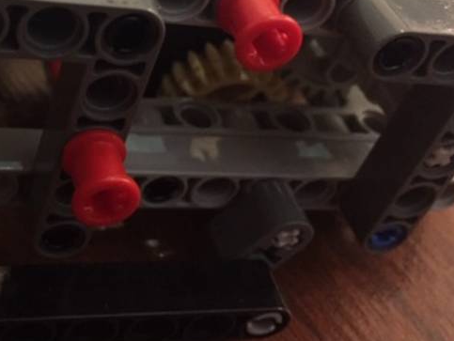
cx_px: 73
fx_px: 709
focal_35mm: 54
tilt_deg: -38.7
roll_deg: -8.4
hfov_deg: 34.1
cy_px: 37
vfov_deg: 26.2
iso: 500
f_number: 2.2
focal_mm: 4.15
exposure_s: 1/17
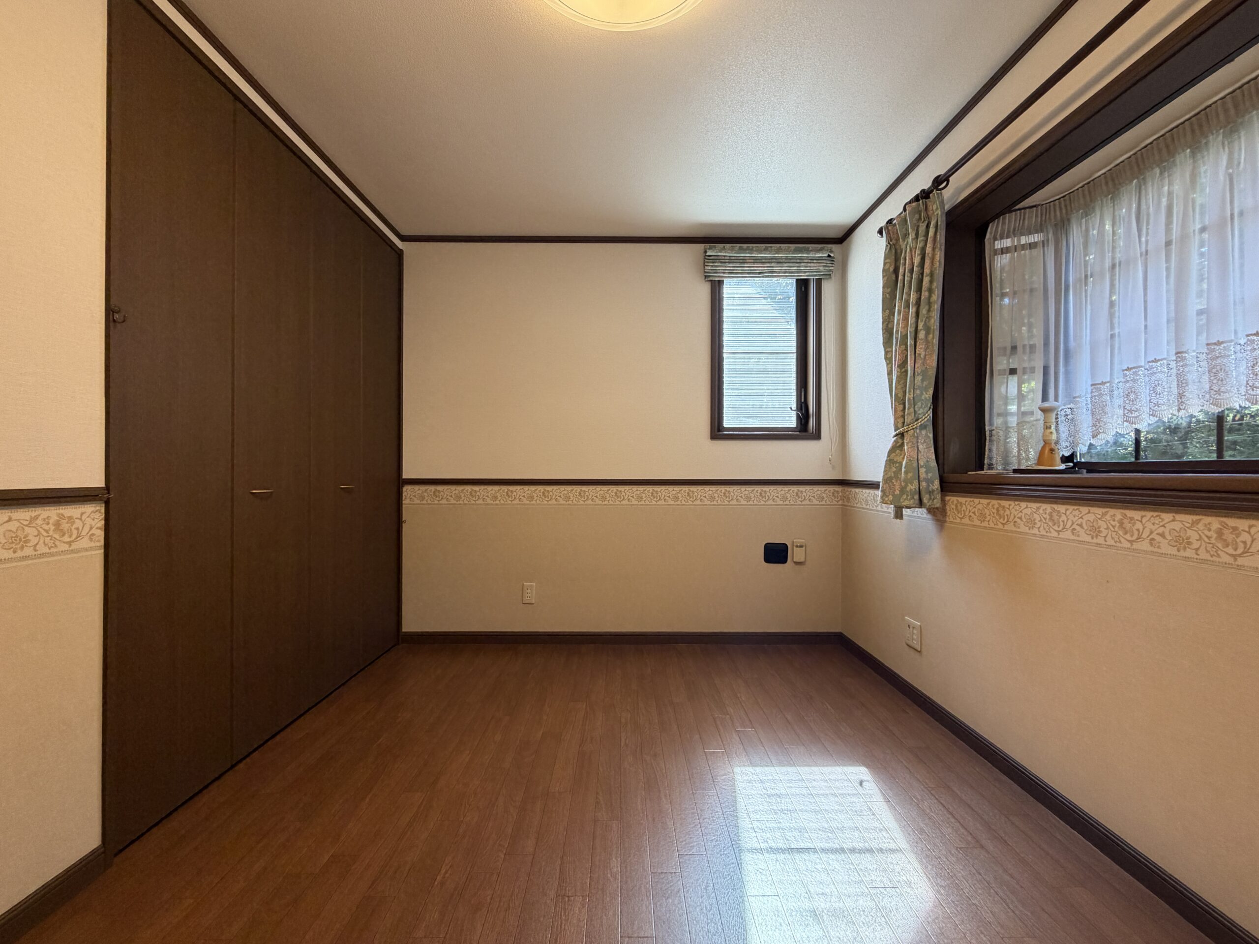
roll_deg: -0.1
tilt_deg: +1.0
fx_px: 509
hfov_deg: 102.1
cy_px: 472
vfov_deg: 85.7
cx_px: 630
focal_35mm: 14
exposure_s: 1/100
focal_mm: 2.22
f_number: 2.2
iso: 200
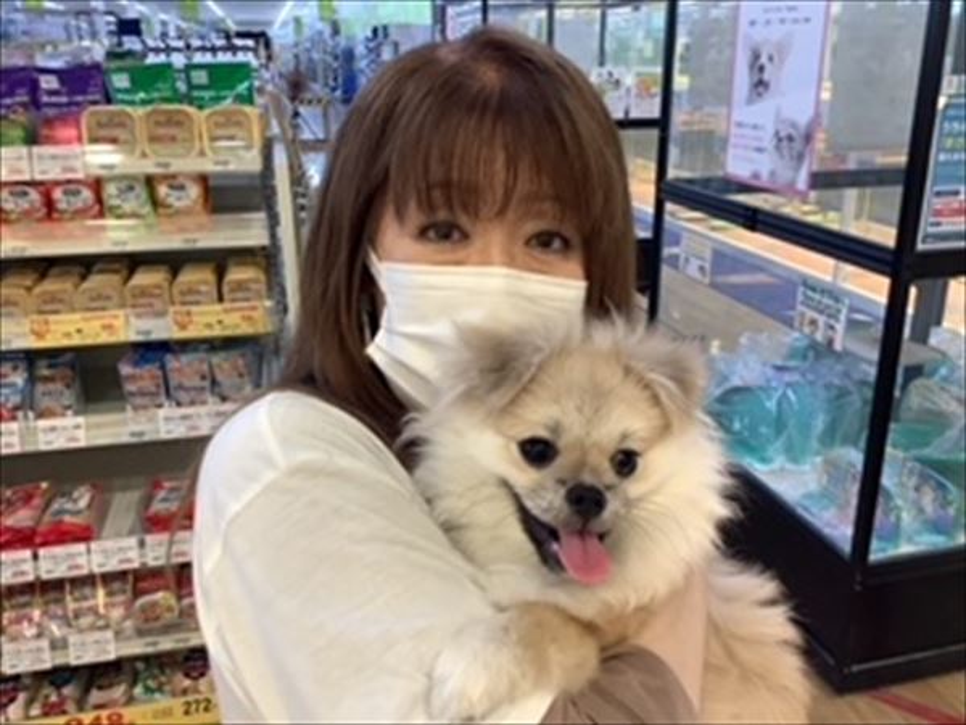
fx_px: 865
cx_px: 483
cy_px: 362
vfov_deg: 45.4
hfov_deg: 58.4
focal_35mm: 31
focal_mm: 3.3
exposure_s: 1/60
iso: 125
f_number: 2.4
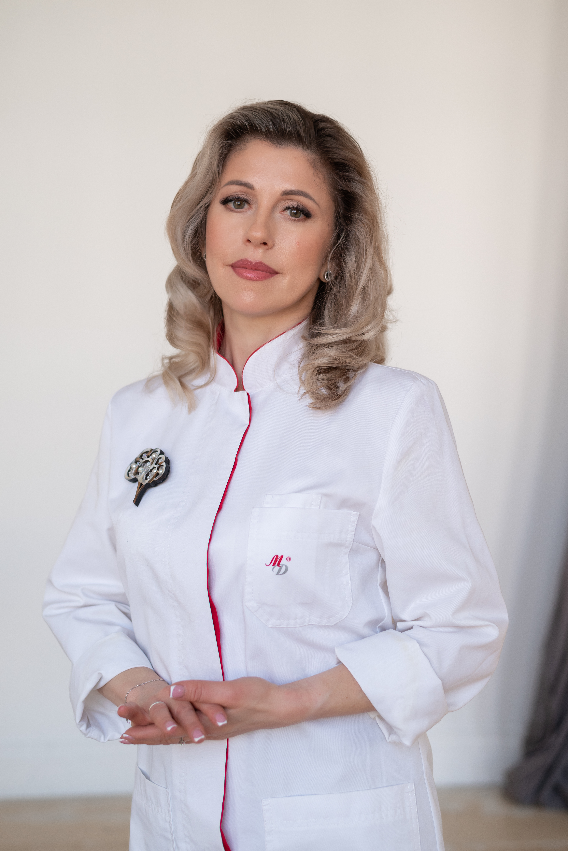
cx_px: 284
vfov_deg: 39.6
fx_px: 1182
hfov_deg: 27.0
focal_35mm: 50
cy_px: 426
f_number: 2.8
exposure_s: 1/250
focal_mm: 50
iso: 320
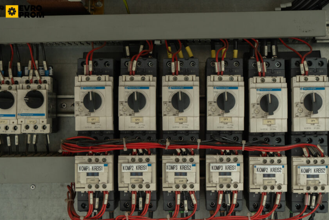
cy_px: 124
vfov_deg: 21.6
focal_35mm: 63
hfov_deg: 31.8
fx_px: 576
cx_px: 191
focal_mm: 52
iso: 500
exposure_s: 1/40
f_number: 6.3
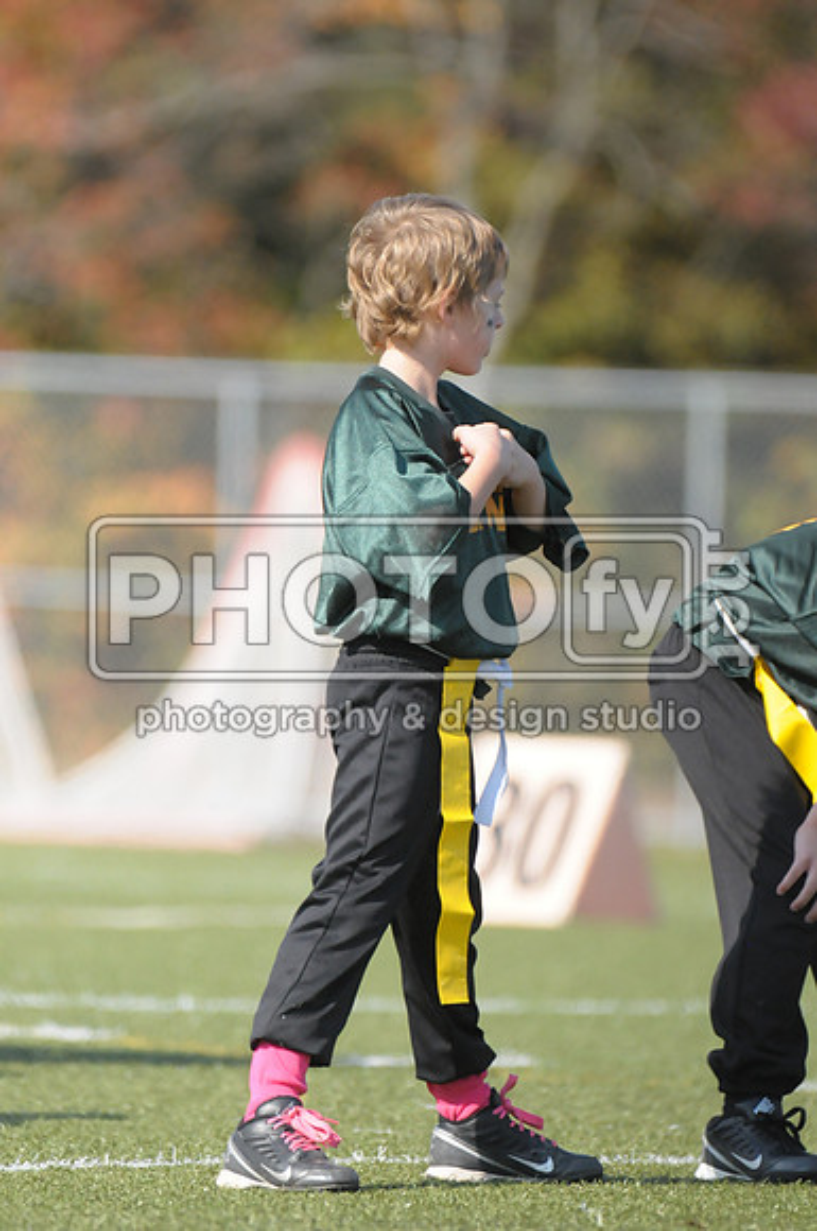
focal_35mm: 435
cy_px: 616
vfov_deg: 4.7
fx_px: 14851
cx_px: 408
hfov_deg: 3.2
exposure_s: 1/6400
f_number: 4
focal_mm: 290
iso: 1600
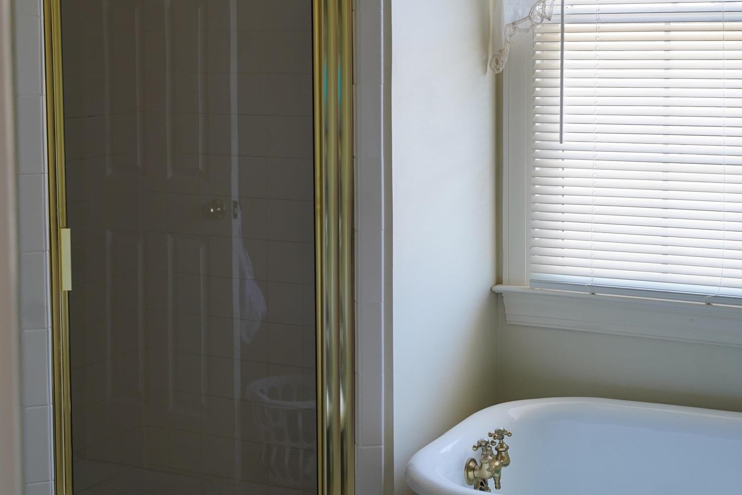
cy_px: 164
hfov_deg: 28.5
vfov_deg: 19.1
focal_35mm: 71
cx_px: 371
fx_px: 1463
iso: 320
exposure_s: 1/60
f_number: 4
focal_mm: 47
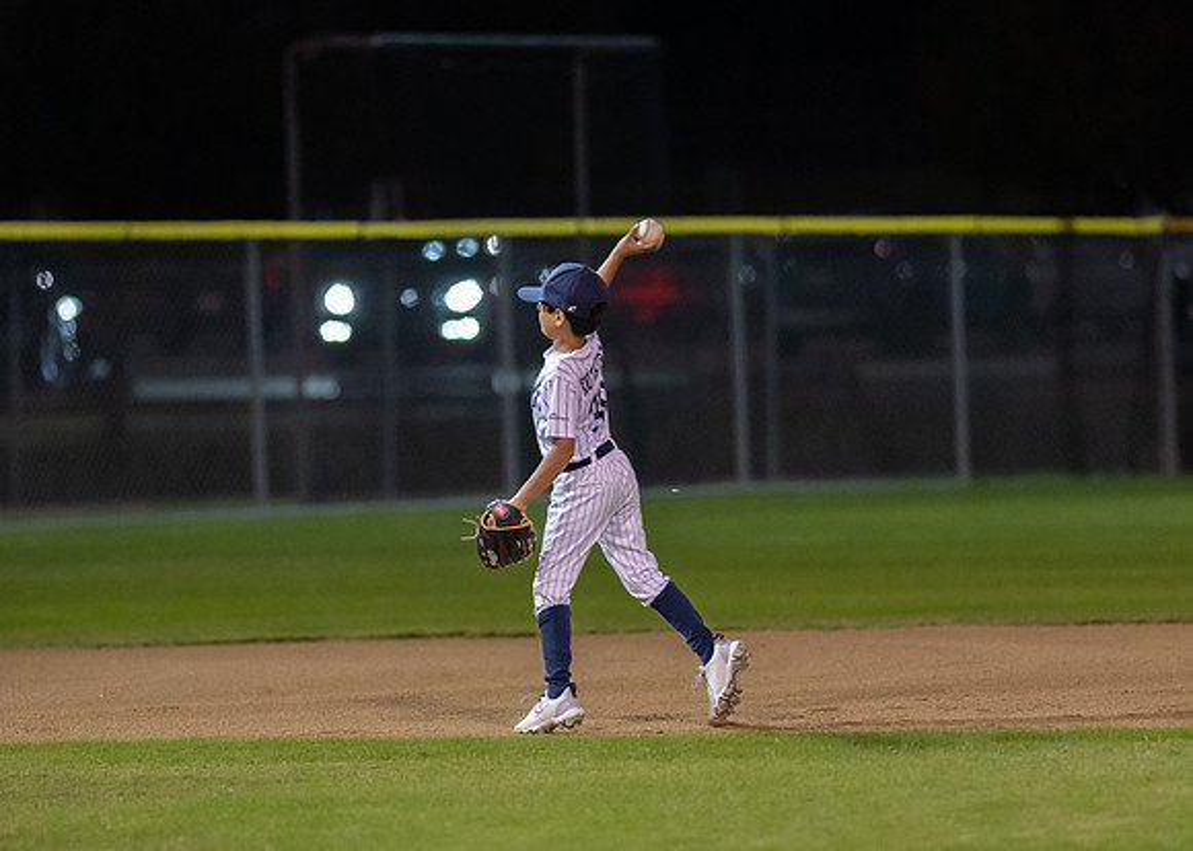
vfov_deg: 4.5
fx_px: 10853
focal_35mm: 320
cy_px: 466
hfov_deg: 6.3
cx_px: 628
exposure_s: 1/1000
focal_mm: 135
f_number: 1.8
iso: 2500
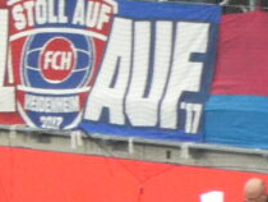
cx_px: -734
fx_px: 4131
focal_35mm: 533
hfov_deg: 3.6
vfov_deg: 2.8
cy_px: -142
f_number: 4.5
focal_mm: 12.5
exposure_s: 1/80
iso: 500
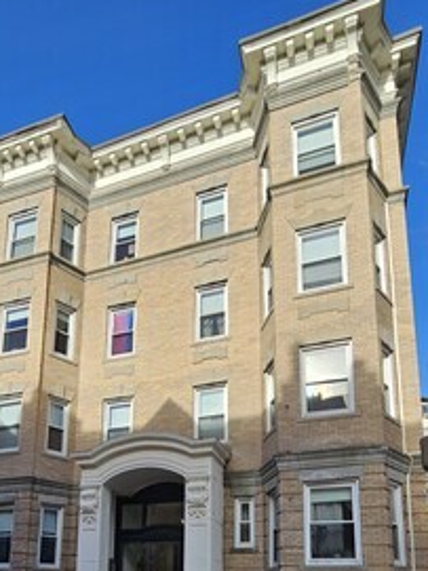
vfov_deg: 61.3
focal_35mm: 24
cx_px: 187
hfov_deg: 56.6
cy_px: 506
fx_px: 396
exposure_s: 1/1332
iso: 50
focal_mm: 2.2
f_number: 2.2
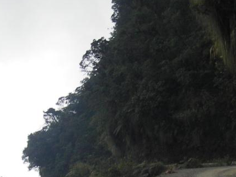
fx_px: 620
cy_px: 170
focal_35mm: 91
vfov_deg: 16.0
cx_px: 99
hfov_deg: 21.5
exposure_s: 1/160
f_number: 6.6
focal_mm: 6.3
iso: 64
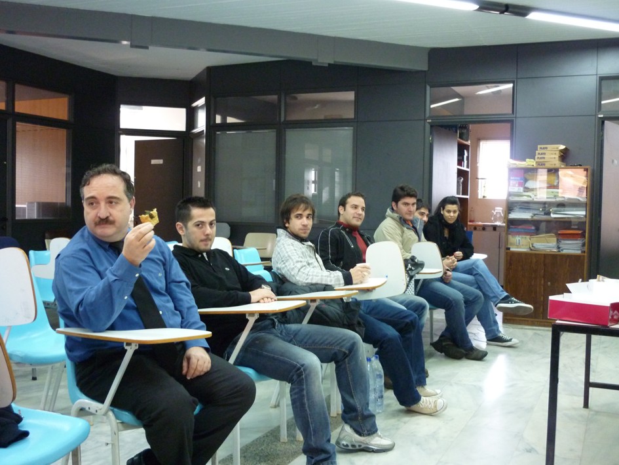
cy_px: 232
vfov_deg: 36.8
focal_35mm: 39
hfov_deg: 47.9
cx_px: 310
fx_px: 697
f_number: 3
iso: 400
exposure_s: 1/25
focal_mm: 6.4
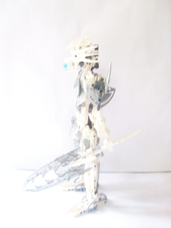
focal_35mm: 36
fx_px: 237
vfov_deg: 51.4
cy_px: 114
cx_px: 86
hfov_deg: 39.7
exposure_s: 1/14.6
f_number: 2.7
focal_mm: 6
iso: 160
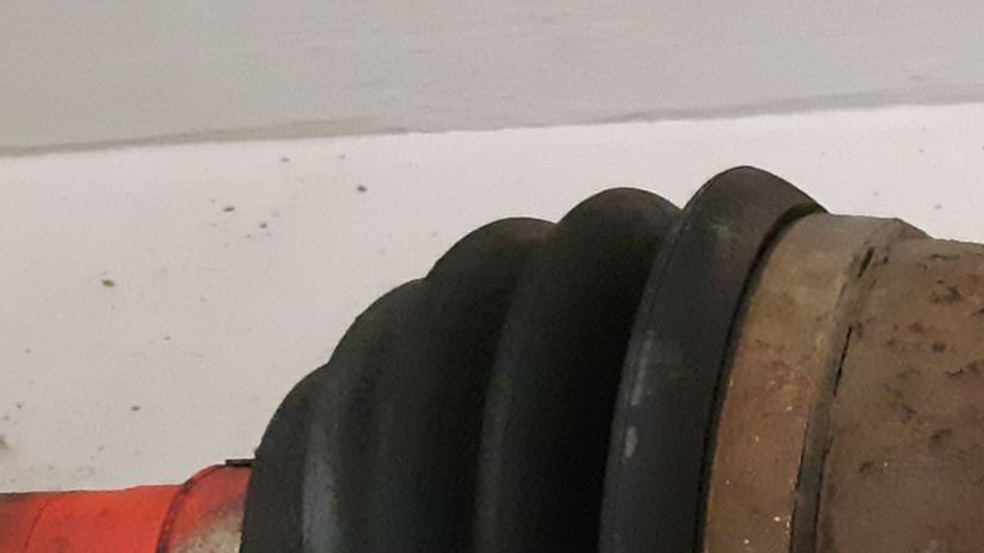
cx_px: 1320
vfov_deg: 14.2
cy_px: 647
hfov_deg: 22.5
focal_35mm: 83
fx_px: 2165
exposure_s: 1/189
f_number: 1.7
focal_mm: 3.93
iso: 800
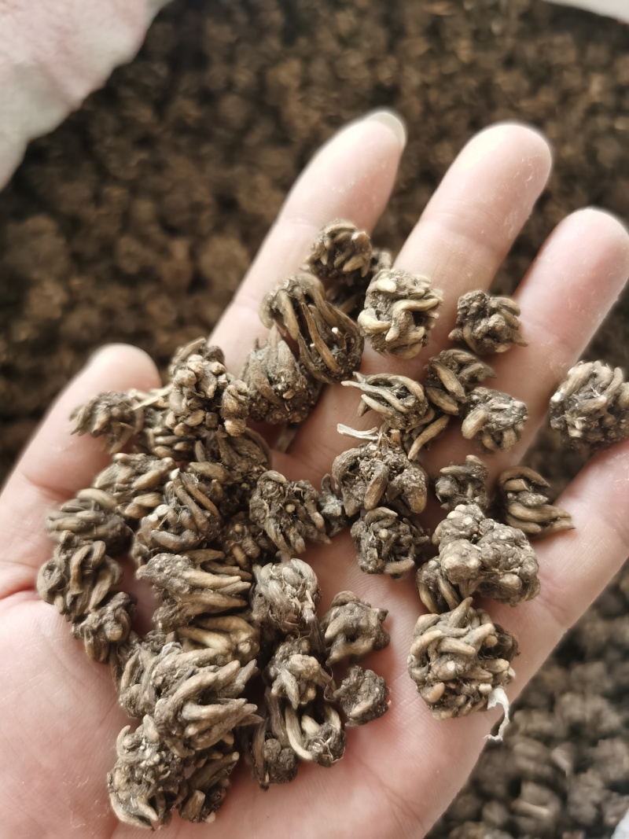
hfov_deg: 51.3
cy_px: 420
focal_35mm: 27
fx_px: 654
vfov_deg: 65.3
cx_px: 314
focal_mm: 5.56
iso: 400
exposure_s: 1/33.3
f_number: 1.6
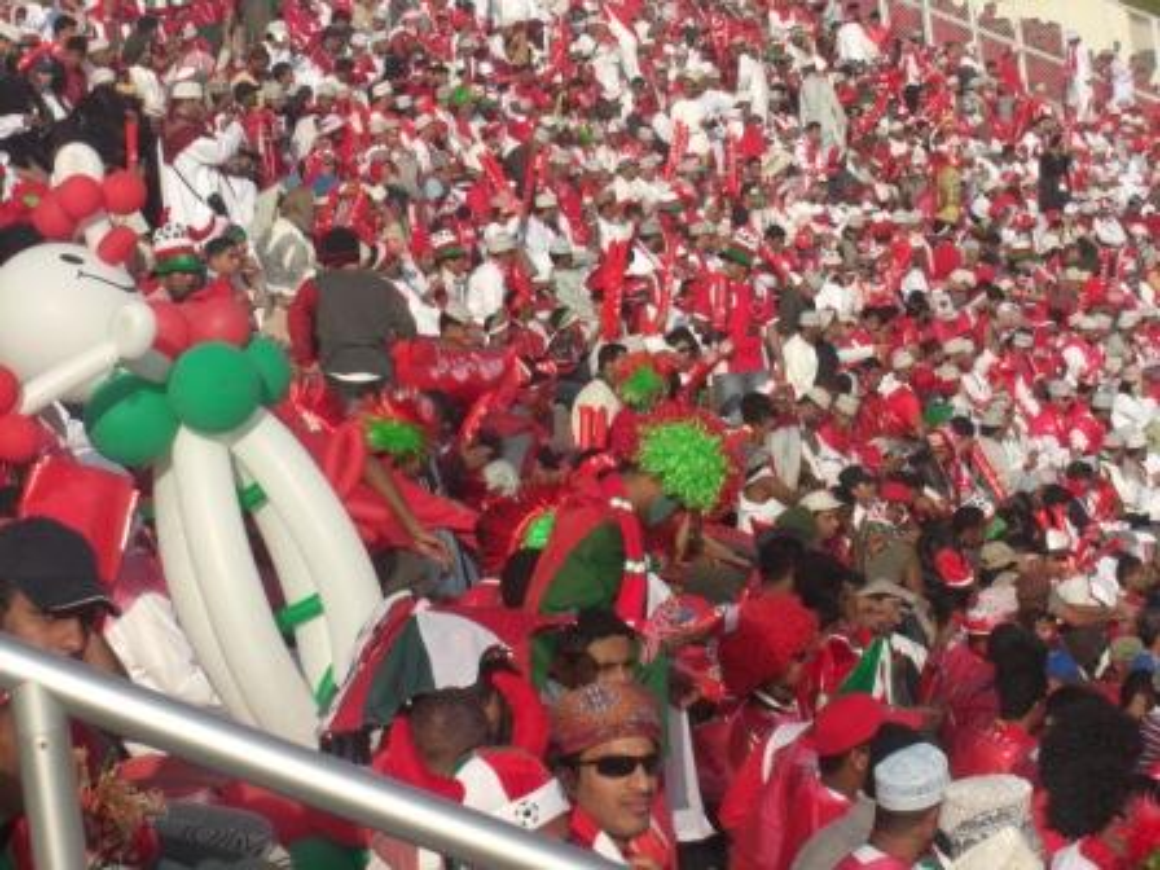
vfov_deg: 13.0
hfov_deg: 17.3
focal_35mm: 114
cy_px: 435
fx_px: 3820
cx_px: 580
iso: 80
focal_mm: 23.7
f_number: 7.4
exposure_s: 1/320
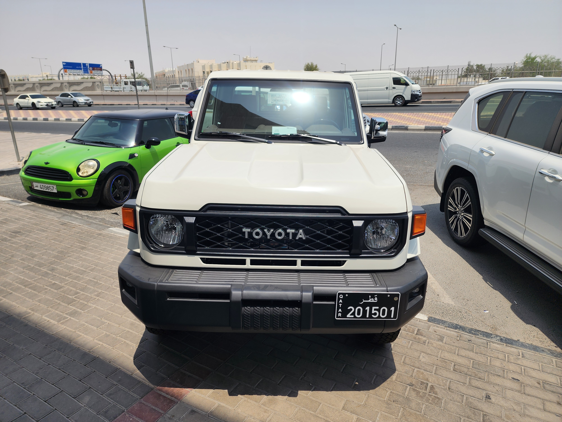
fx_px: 373
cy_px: 211
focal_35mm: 23
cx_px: 281
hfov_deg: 73.9
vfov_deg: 58.9
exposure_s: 1/1559
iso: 12
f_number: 1.8
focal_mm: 6.4
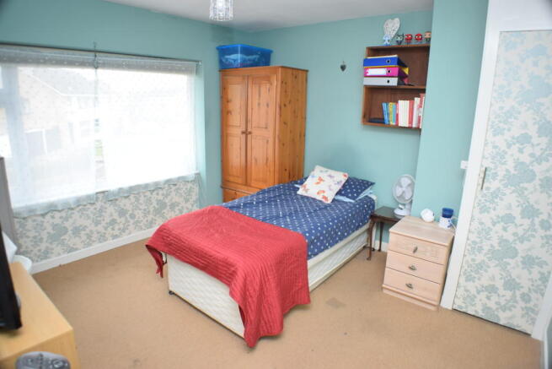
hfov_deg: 67.4
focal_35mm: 27
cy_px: 184
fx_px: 414
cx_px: 276
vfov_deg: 48.0
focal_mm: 18
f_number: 4
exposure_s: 1/60
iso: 500
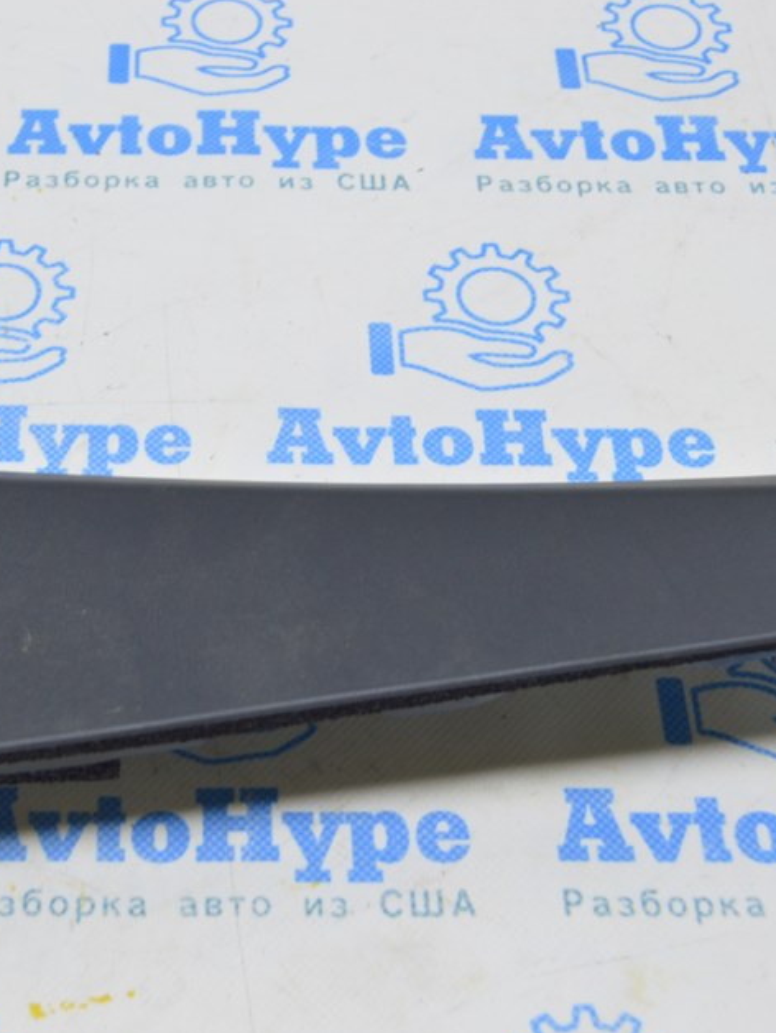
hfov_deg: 23.8
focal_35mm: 61
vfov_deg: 31.7
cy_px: 538
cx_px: 212
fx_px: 1823
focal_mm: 26
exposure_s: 1/20
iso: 400
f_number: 5.6
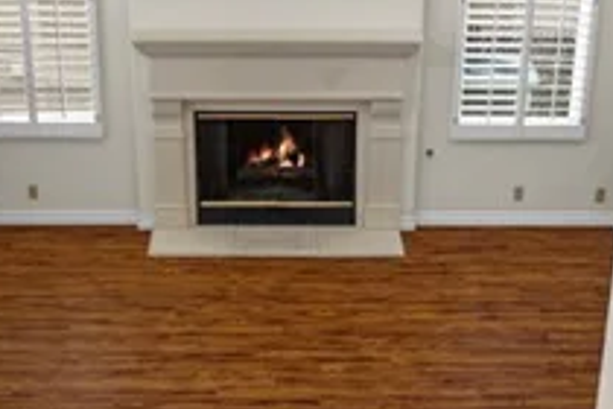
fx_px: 1413
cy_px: 432
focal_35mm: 83
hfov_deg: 24.5
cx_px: 295
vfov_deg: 16.1
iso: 400
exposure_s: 1/2500
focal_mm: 17
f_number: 5.6
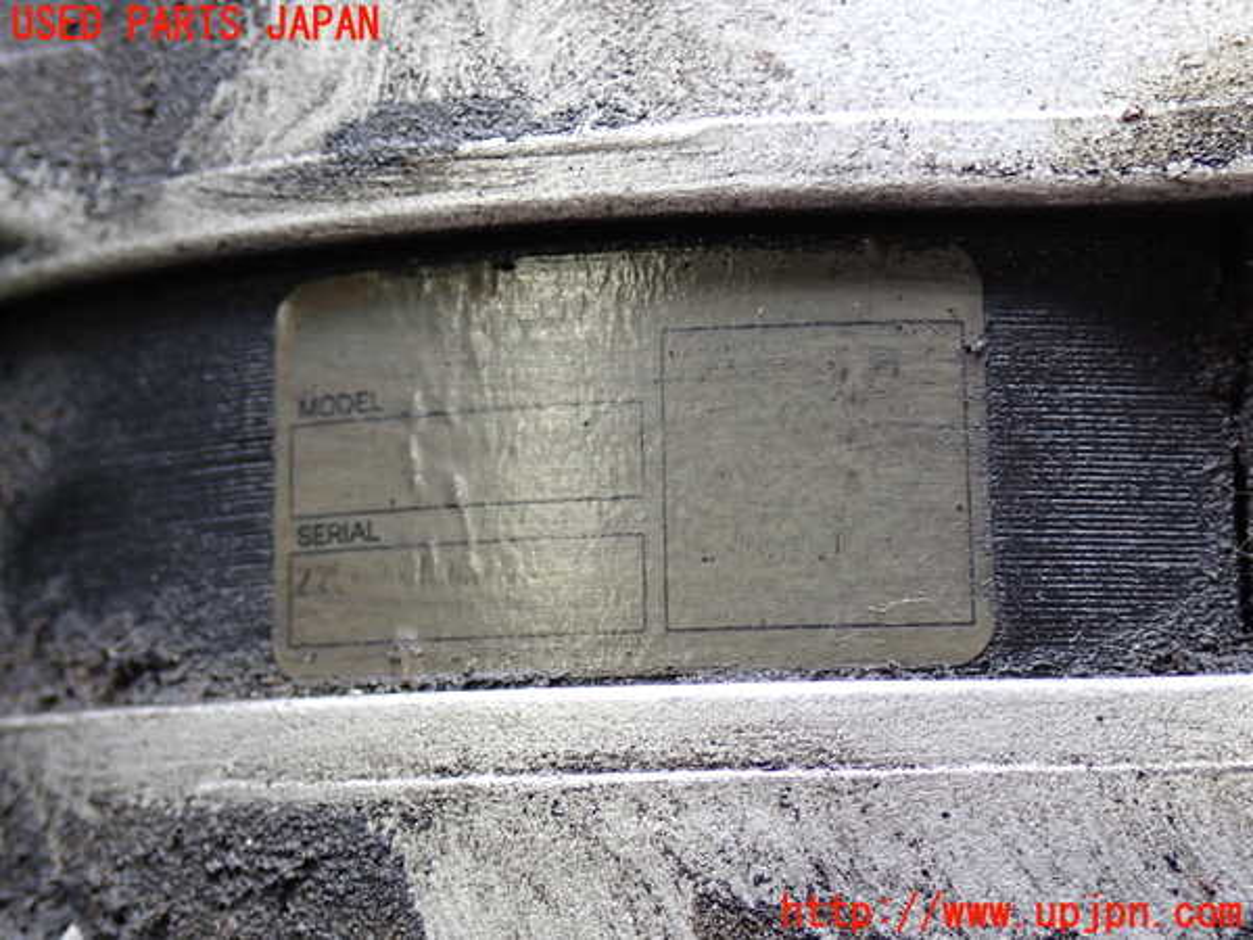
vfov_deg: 21.9
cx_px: 626
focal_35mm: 67
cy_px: 470
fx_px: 2425
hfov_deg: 29.0
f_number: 3.8
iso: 500
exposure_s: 1/60
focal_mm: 11.88
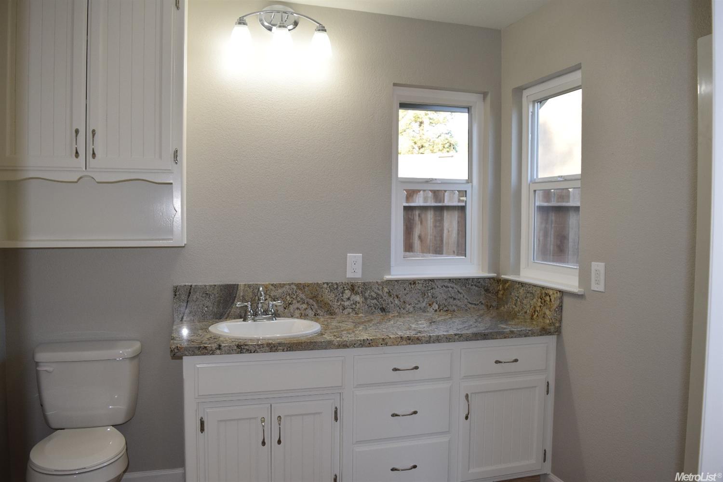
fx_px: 542
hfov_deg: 67.4
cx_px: 362
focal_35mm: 27
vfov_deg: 47.9
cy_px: 241
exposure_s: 1/125
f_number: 5.6
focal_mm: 18
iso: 500
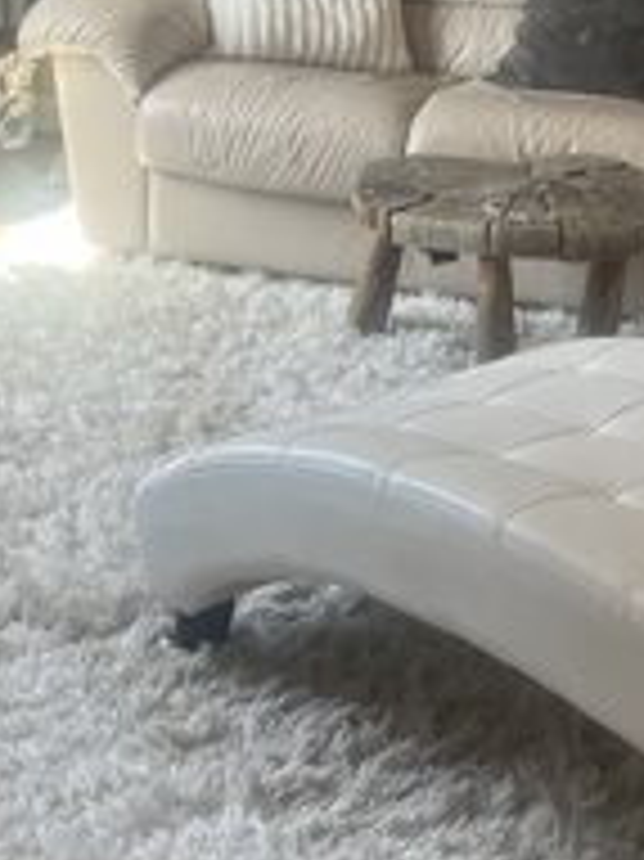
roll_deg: -2.9
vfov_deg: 21.3
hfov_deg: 16.2
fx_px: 2260
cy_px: 178
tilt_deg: -16.6
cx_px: 378
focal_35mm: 91
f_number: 1.6
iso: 80
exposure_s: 1/121
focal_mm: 5.1
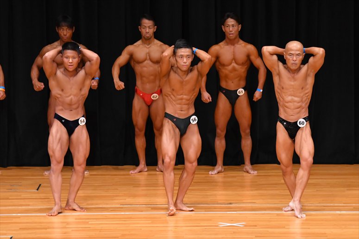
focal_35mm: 255
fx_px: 2542
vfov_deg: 5.4
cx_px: 180
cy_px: 120
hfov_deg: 8.1
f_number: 5.6
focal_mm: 170
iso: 4000
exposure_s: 1/400
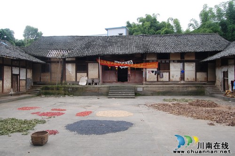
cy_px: 78
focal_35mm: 27
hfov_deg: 67.4
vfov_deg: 47.8
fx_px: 176
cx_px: 118
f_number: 8
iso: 200
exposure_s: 1/160
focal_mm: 18
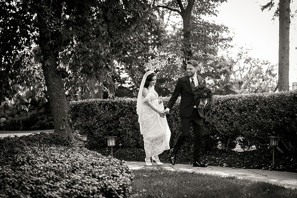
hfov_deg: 28.8
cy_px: 99
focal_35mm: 70
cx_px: 148
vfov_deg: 19.5
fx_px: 578
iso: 800
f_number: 2.8
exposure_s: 1/1600
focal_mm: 70
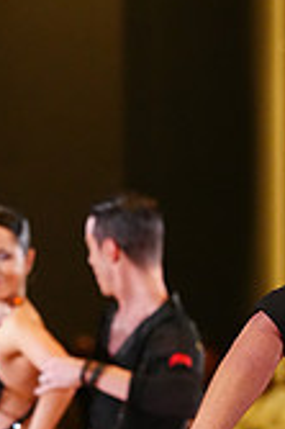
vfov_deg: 4.4
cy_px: 568
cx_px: 402
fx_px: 5592
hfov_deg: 2.9
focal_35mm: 470
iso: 3200
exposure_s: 1/400
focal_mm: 135
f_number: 4
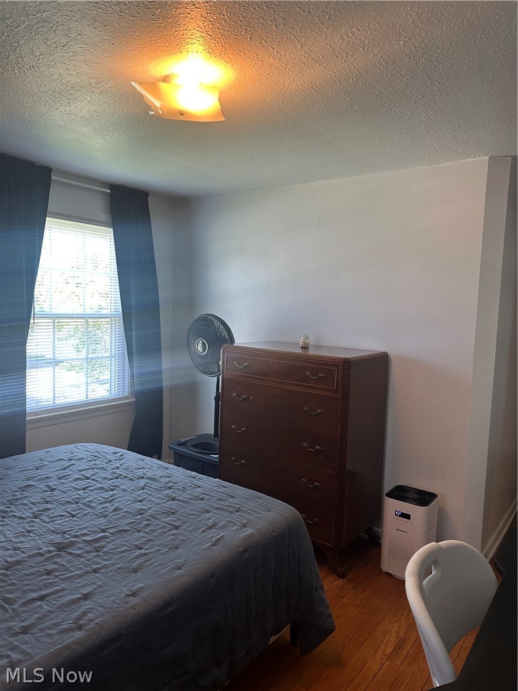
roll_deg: -2.1
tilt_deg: -5.0
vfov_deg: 71.6
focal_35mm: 24
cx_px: 259
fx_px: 479
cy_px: 346
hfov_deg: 56.8
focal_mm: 6.86
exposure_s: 1/60
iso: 125
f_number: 1.78
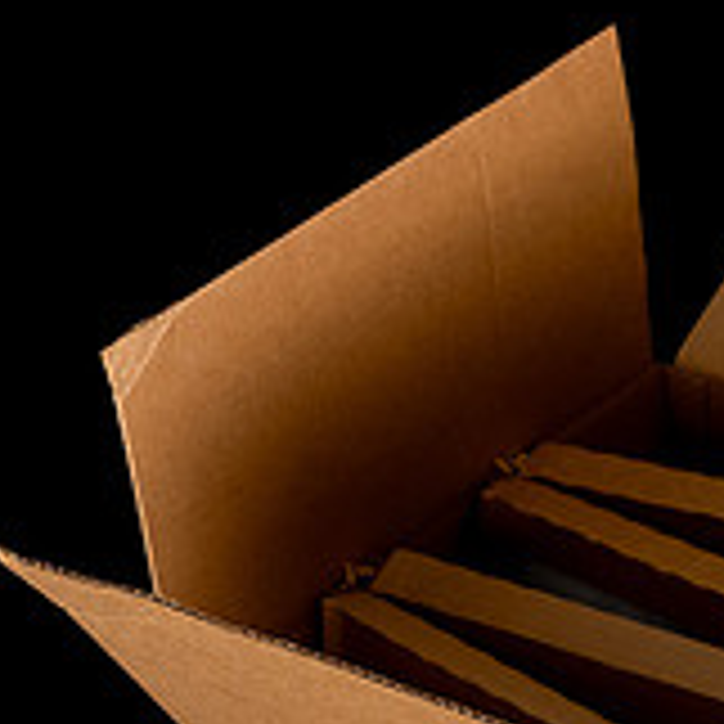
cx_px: 791
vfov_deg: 12.2
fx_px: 3336
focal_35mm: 141
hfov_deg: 12.2
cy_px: 776
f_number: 8
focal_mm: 46
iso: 160
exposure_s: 1/125
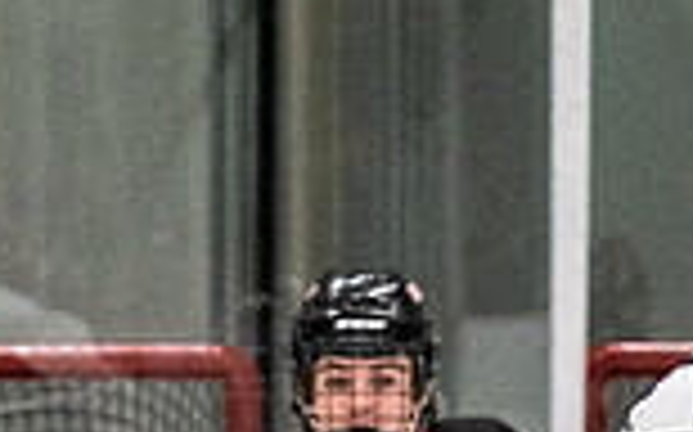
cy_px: 633
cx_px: 825
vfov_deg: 1.4
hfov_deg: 2.2
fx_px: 17684
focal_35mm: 937
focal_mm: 110
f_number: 2.8
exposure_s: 1/500
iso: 1600
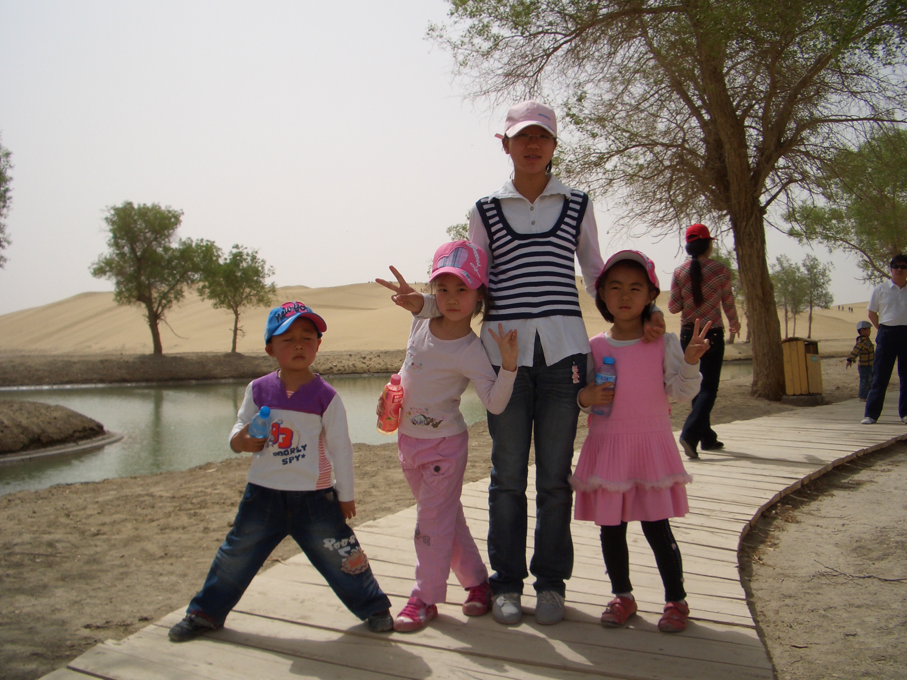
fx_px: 917
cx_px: 454
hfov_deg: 52.6
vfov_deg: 40.7
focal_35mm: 35
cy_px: 340
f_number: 4.3
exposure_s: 1/1000
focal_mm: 5.8
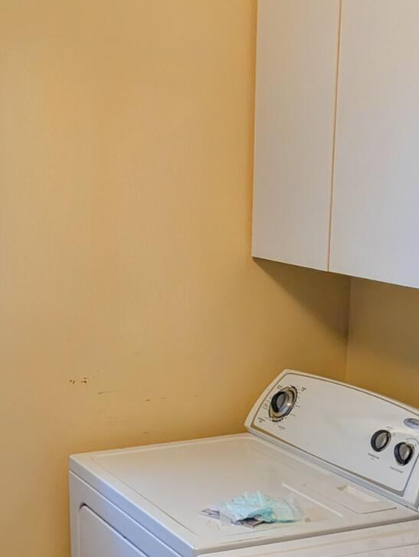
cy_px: 507
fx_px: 1063
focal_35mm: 66
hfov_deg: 22.0
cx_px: 74
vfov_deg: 28.2
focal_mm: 6.81
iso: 130
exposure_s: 1/120
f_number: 1.85
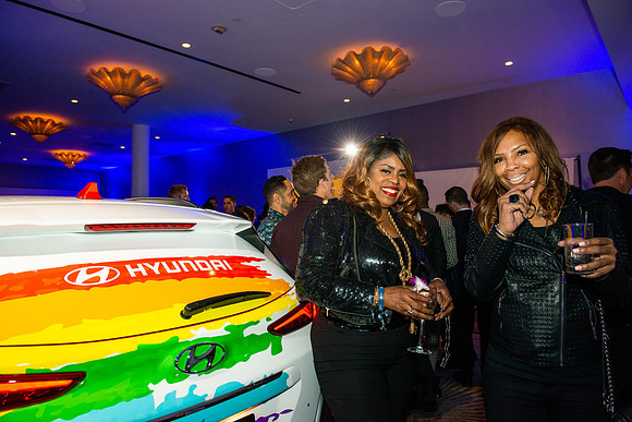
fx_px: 421
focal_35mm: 24
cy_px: 211
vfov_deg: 53.2
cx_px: 316
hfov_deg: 73.7
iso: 640
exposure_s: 1/160
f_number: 4.5
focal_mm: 24
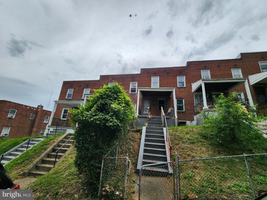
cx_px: 134
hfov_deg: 106.2
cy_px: 100
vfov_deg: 89.9
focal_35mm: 13
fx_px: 100
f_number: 2.2
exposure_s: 1/438
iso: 50
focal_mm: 2.2
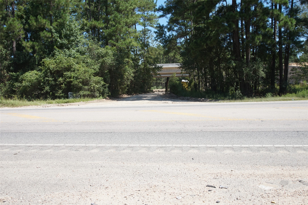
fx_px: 321
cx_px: 154
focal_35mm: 38
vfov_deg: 35.4
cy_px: 102
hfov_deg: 51.3
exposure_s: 1/160
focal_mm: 25
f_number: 13
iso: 200
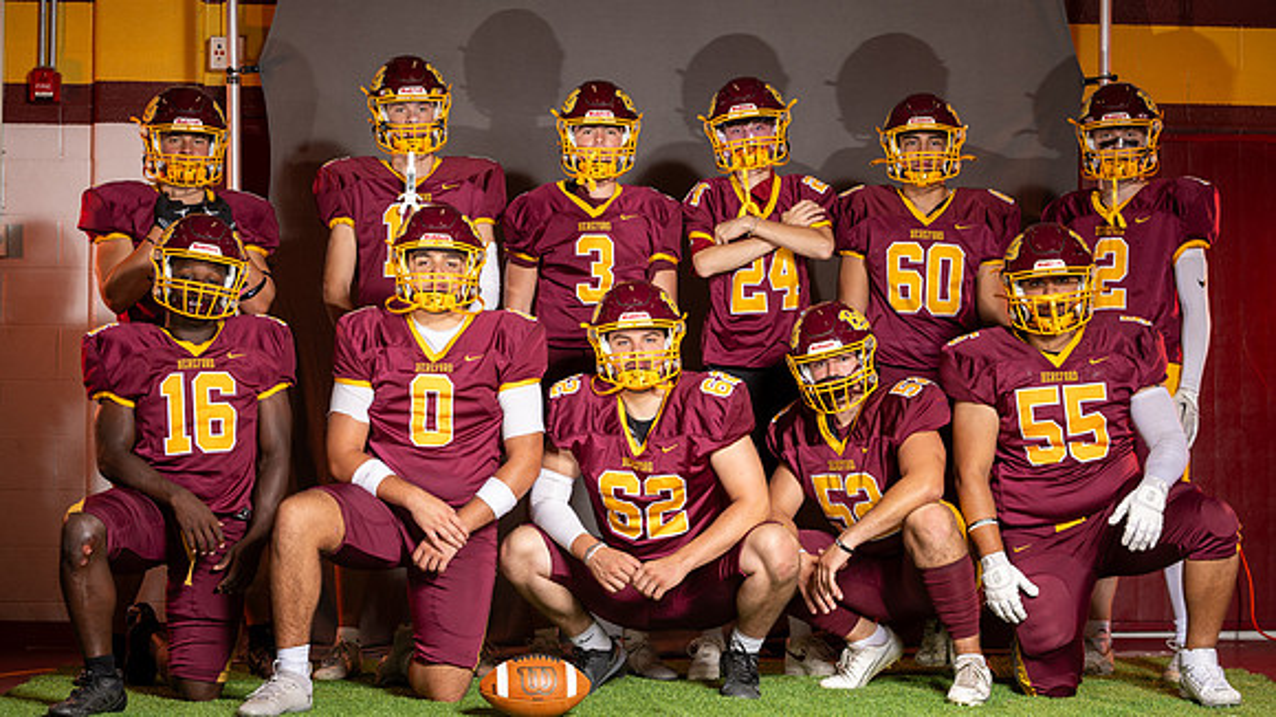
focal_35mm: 67
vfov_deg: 18.1
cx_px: 715
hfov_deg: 31.6
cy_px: 384
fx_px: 2251
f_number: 5.6
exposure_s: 1/160
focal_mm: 55
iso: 80
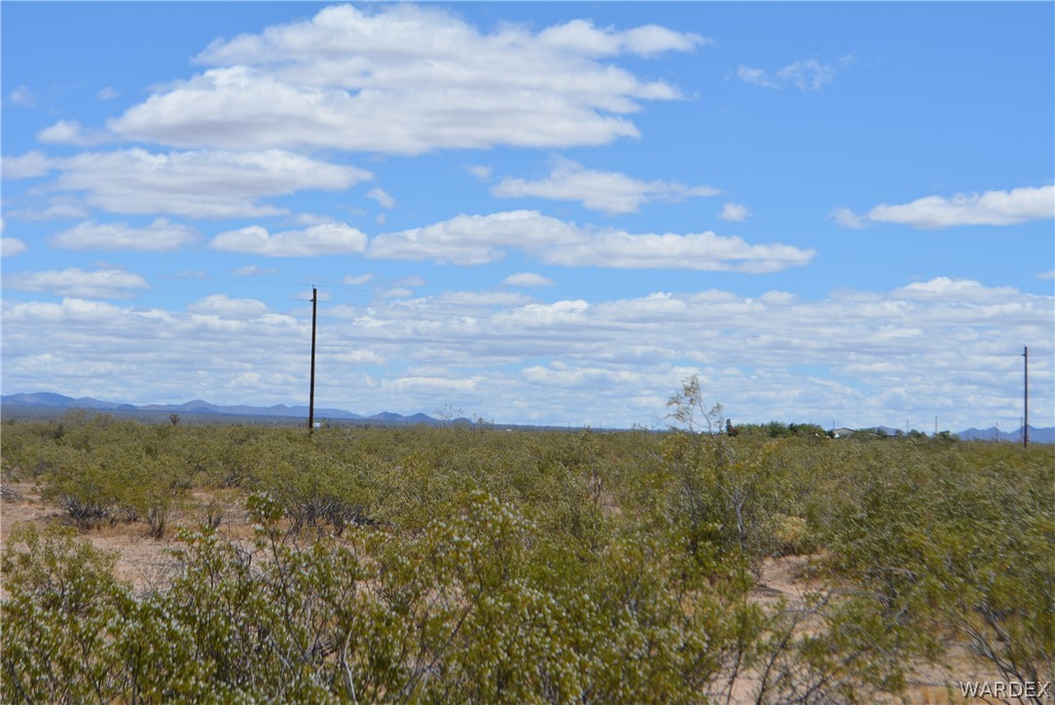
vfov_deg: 16.6
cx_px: 528
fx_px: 2419
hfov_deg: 24.6
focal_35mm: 82
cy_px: 352
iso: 100
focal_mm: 55
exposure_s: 1/320
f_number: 9
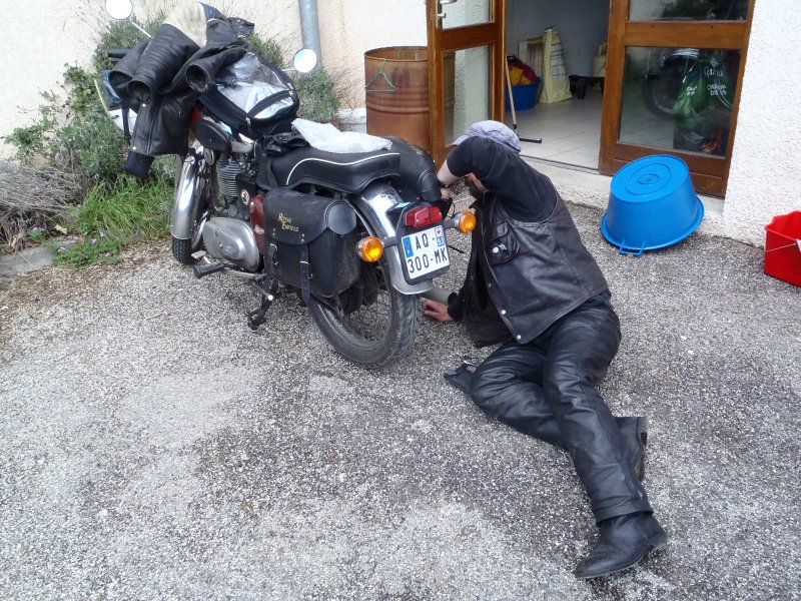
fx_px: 648
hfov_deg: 63.4
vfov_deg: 49.7
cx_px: 400
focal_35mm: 28
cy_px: 300
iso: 80
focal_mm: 5
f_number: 4.5
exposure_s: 1/125
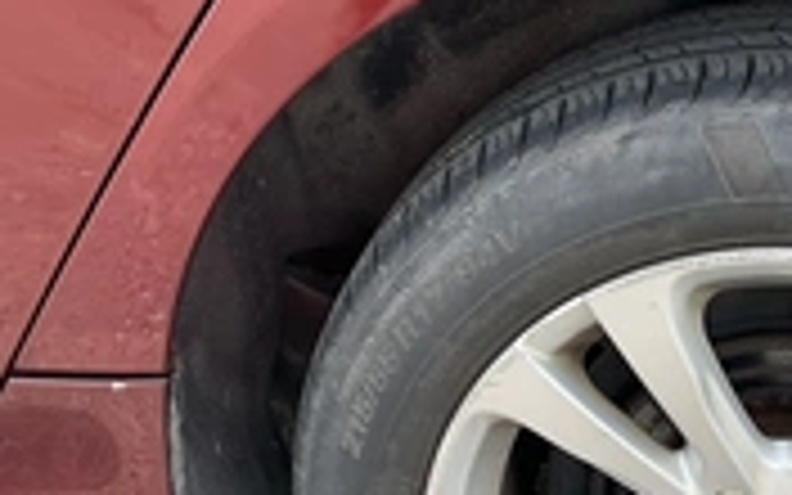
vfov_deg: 18.2
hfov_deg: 28.3
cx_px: 702
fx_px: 1511
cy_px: 490
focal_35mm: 70
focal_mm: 3
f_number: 1.8
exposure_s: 1/397
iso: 25
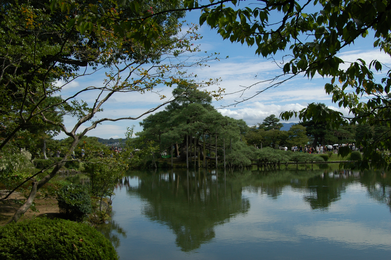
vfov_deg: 36.8
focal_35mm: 36
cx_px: 196
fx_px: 391
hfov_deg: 53.2
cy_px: 130
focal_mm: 24
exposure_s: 1/350
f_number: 11
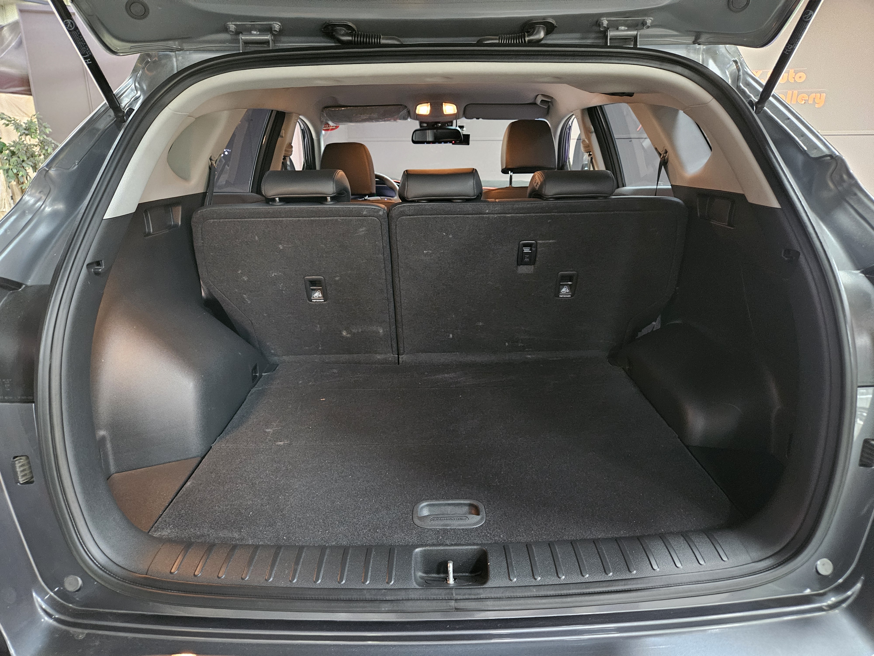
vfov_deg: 58.9
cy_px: 328
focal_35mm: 23
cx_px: 437
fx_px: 581
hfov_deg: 73.9
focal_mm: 5.4
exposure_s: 1/24
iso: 1250
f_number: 1.8
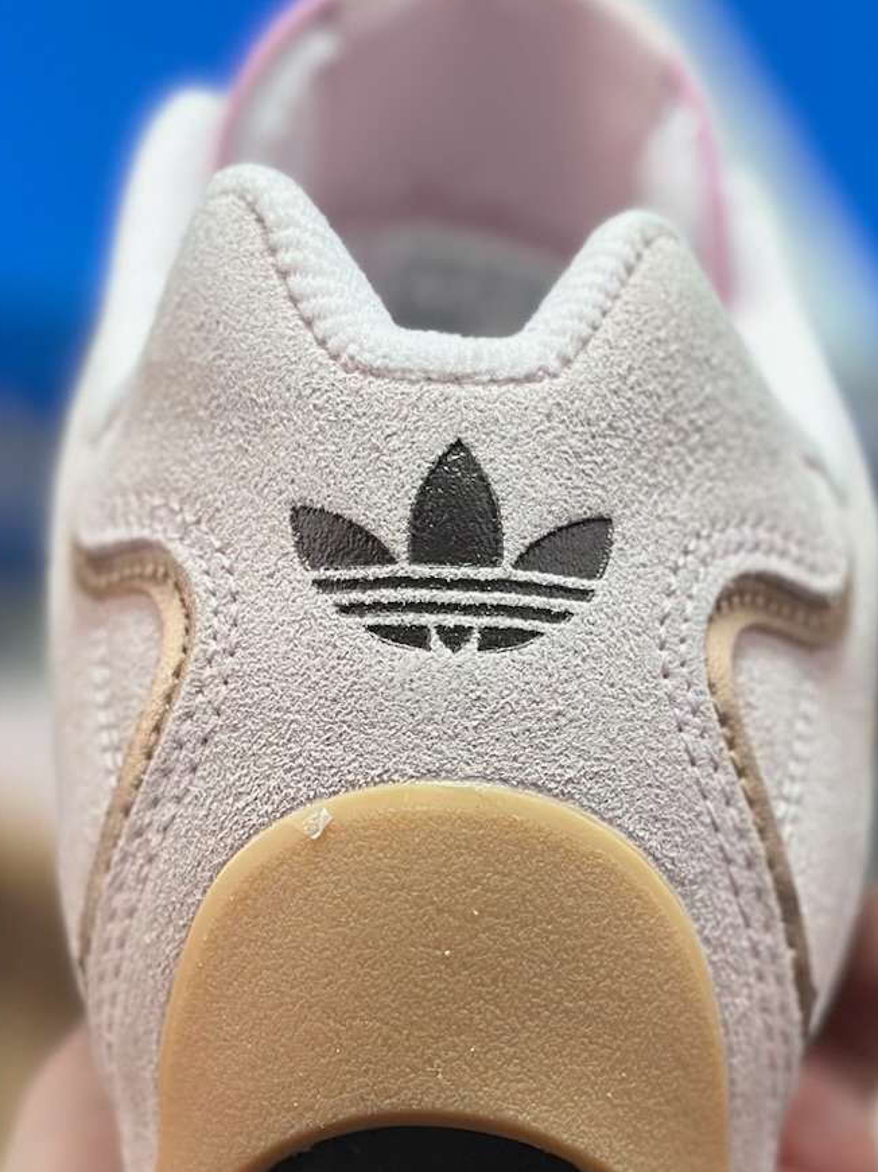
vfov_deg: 17.3
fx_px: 3823
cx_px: 518
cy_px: 894
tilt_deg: -60.4
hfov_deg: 13.1
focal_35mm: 113
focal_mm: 6.86
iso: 80
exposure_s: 1/714
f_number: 1.78
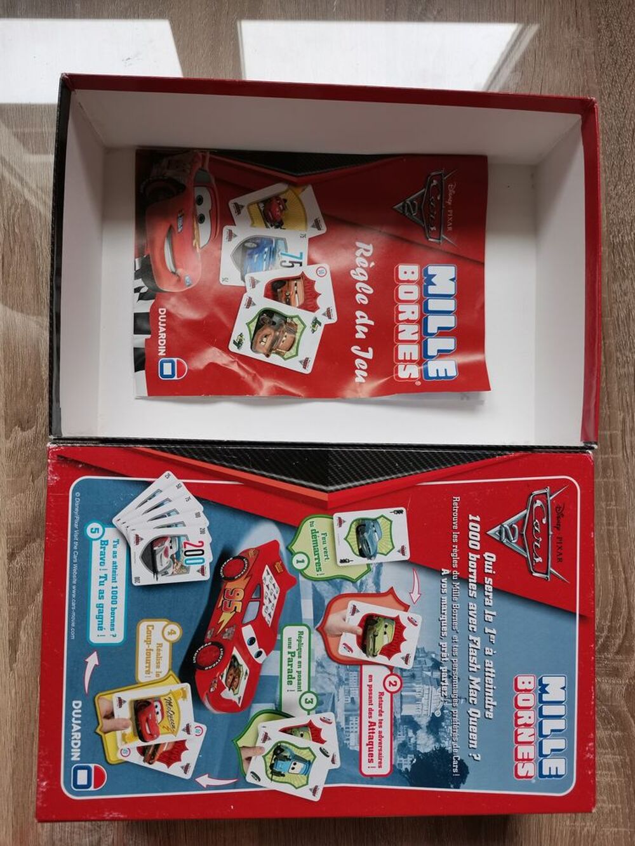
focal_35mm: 26
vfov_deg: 67.3
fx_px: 636
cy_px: 423
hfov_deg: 53.1
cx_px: 318
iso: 250
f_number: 1.8
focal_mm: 4.75
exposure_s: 1/100
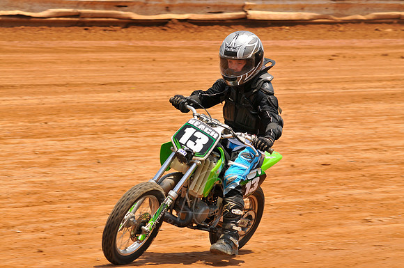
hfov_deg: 11.0
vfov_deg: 7.3
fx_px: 2101
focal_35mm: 188
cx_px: 202
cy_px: 134
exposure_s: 1/400
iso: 200
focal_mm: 125
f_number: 9
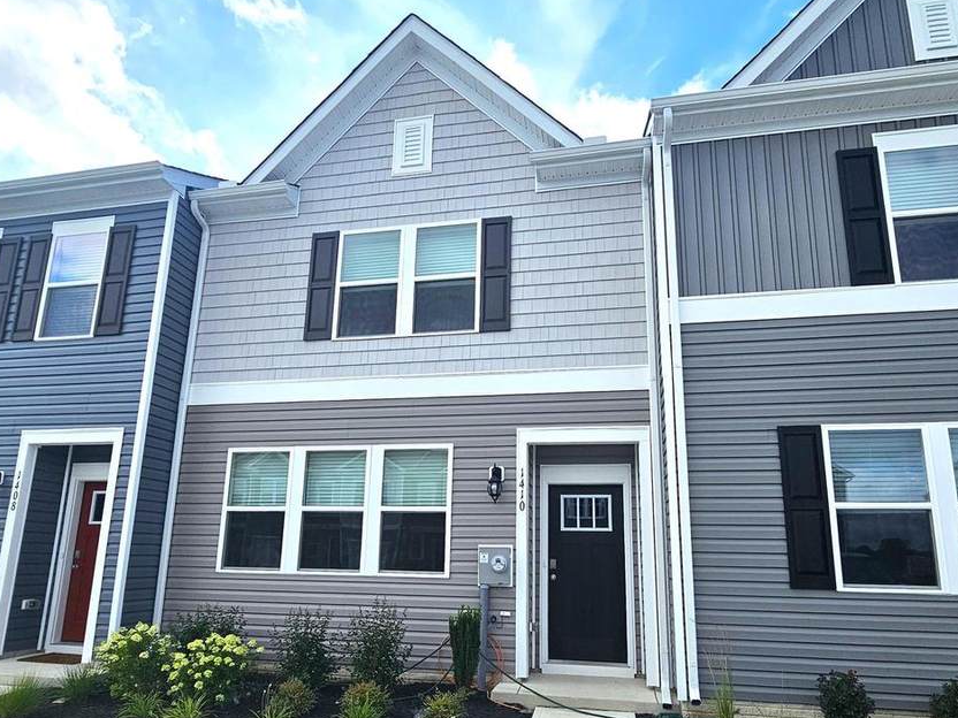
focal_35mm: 20
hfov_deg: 81.7
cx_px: 487
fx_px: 554
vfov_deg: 65.4
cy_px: 429
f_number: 2.2
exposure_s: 1/2882
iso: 50
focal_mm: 2.2
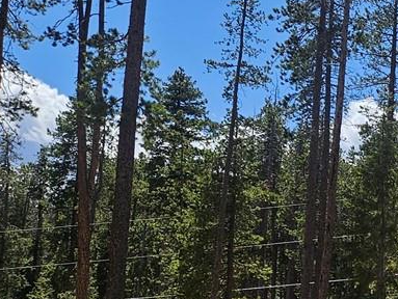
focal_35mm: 96
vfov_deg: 15.3
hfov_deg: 16.4
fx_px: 1105
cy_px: 248
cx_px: 760
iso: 25
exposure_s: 1/2054
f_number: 1.8
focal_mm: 5.4
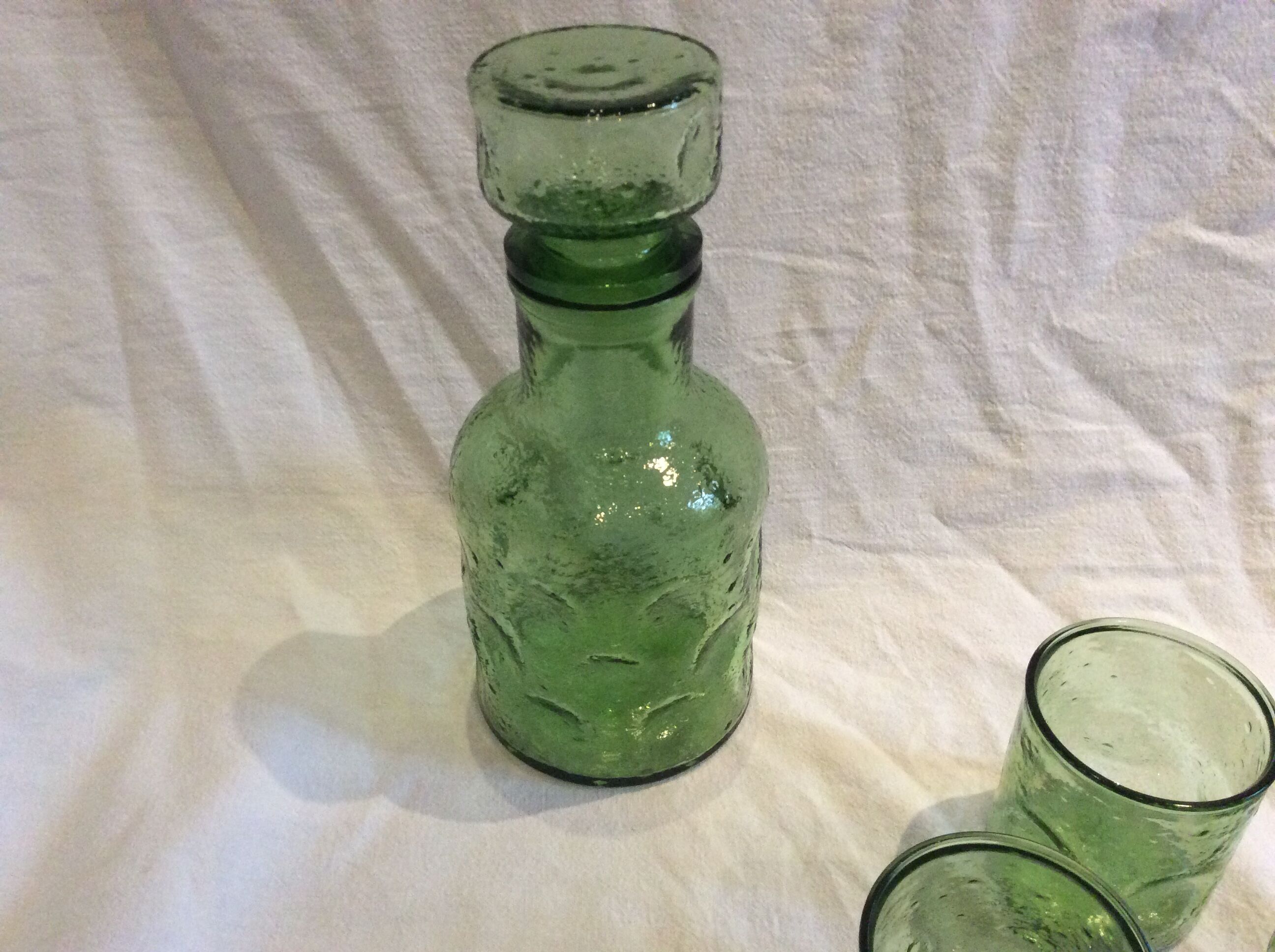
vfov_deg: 44.1
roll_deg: +2.6
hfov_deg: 56.9
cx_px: 638
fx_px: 1177
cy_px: 476
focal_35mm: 32
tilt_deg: -39.7
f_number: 2.4
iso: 200
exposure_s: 1/25
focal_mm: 3.3
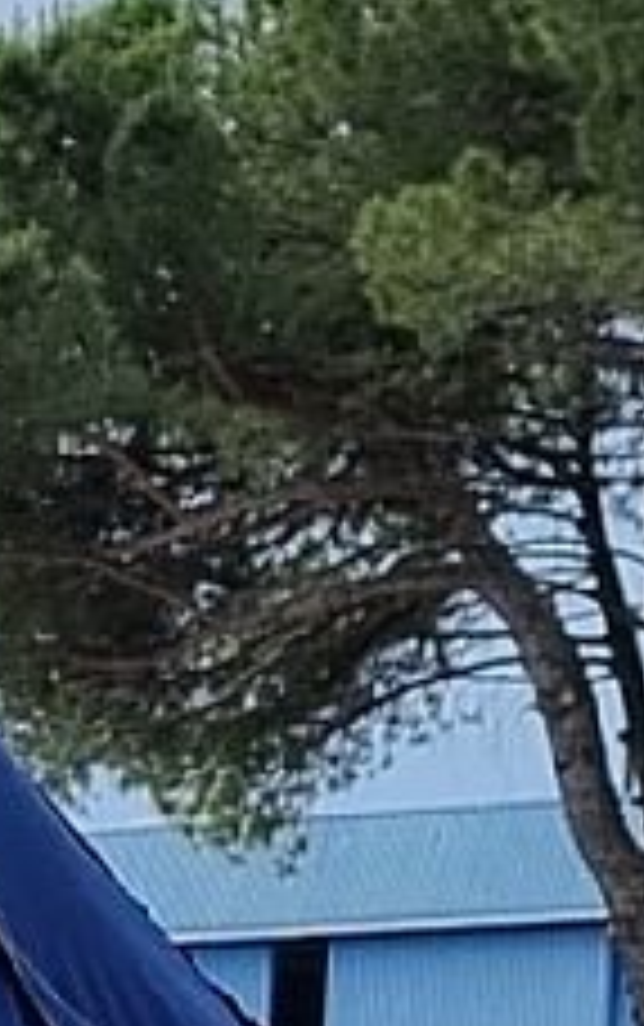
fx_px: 6499
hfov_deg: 5.3
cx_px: -1293
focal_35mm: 232
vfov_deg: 8.3
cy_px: 2434
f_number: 1.8
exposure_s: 1/2608
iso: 50
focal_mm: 5.4
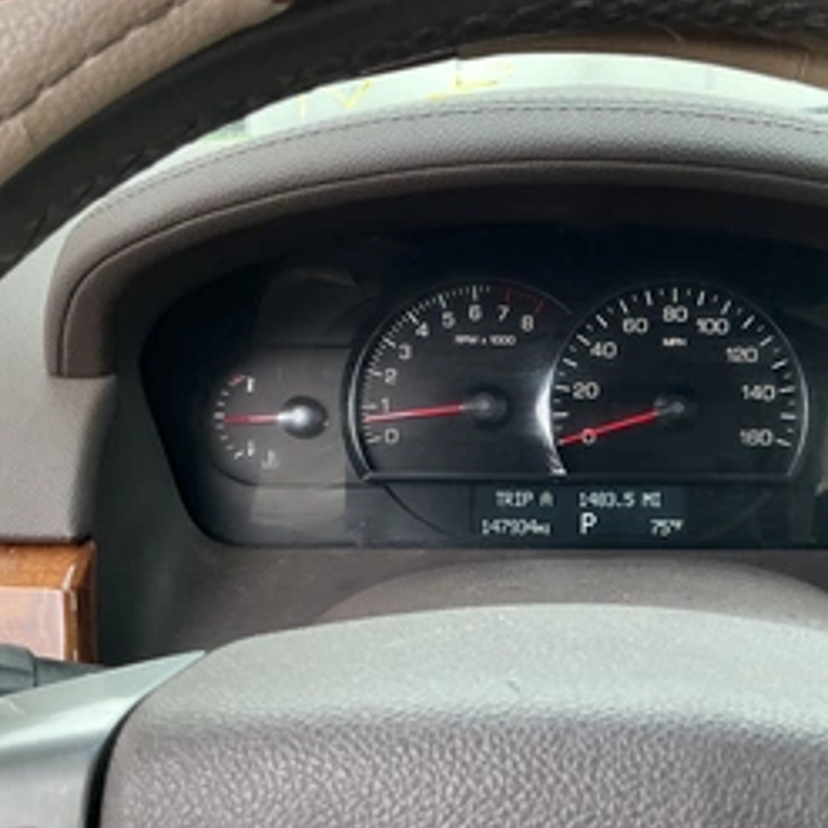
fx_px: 1082
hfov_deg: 41.3
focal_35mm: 40
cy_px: 422
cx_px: 560
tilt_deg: -17.2
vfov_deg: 41.9
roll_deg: +0.3
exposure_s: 1/110
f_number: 1.8
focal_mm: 3
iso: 64
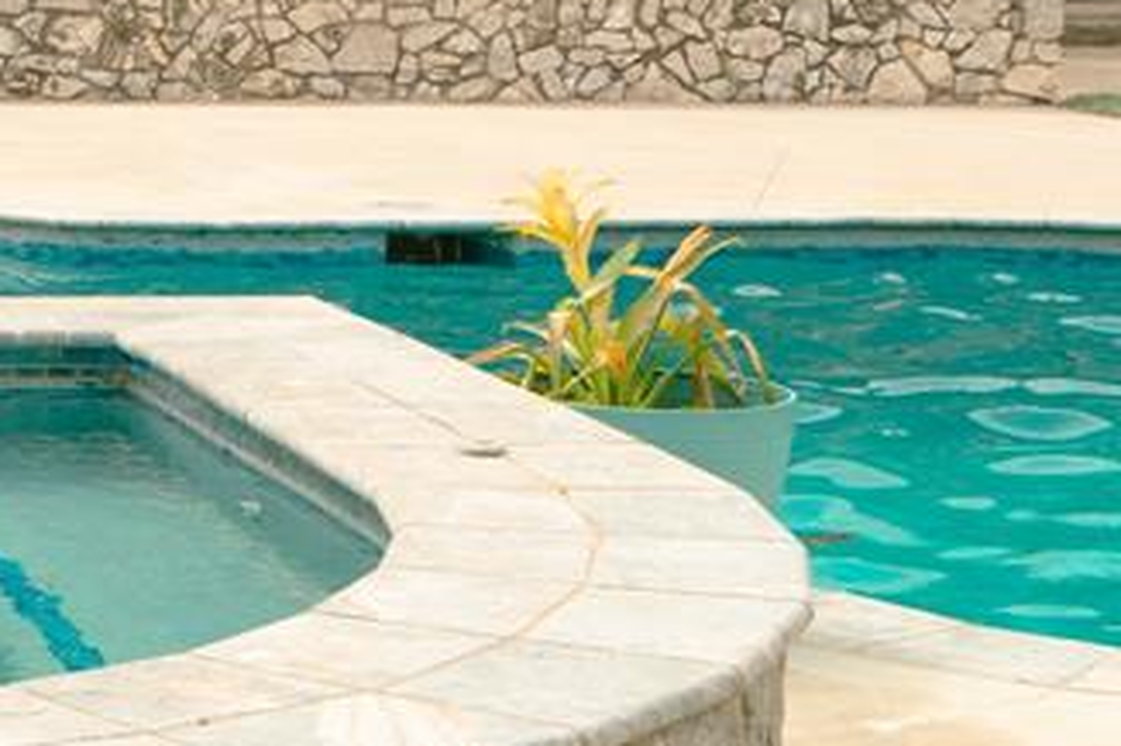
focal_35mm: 113
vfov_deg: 11.9
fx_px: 3517
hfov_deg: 16.6
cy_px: -93
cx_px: -530
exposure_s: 1/125
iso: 160
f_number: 9
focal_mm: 24
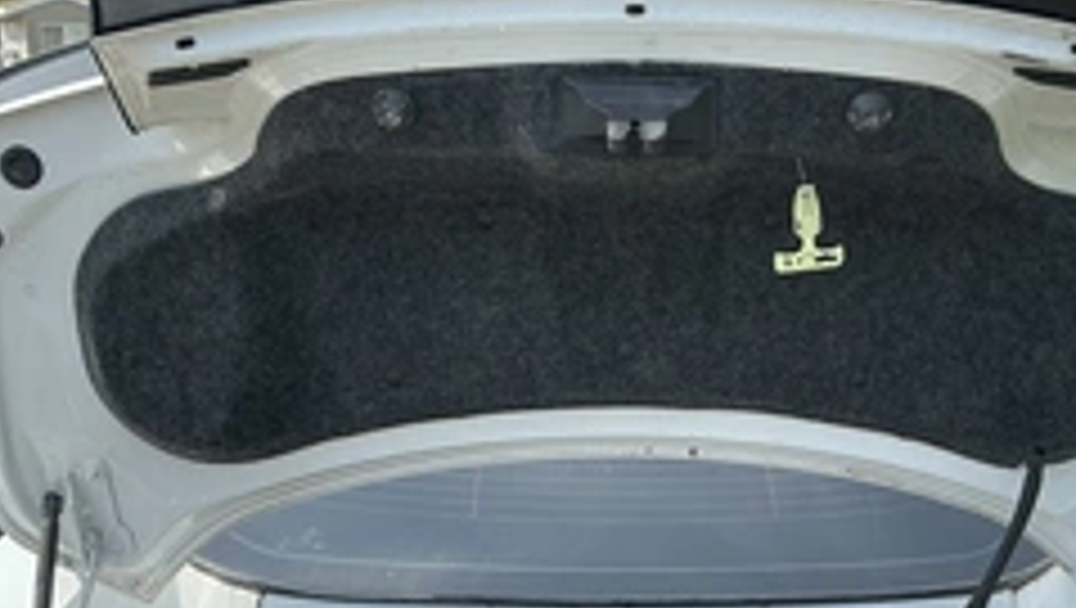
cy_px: 558
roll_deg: -1.0
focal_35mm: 51
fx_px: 1457
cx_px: 639
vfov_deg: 22.9
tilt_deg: -17.5
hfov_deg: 40.4
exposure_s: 1/829
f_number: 1.8
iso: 25
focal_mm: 3
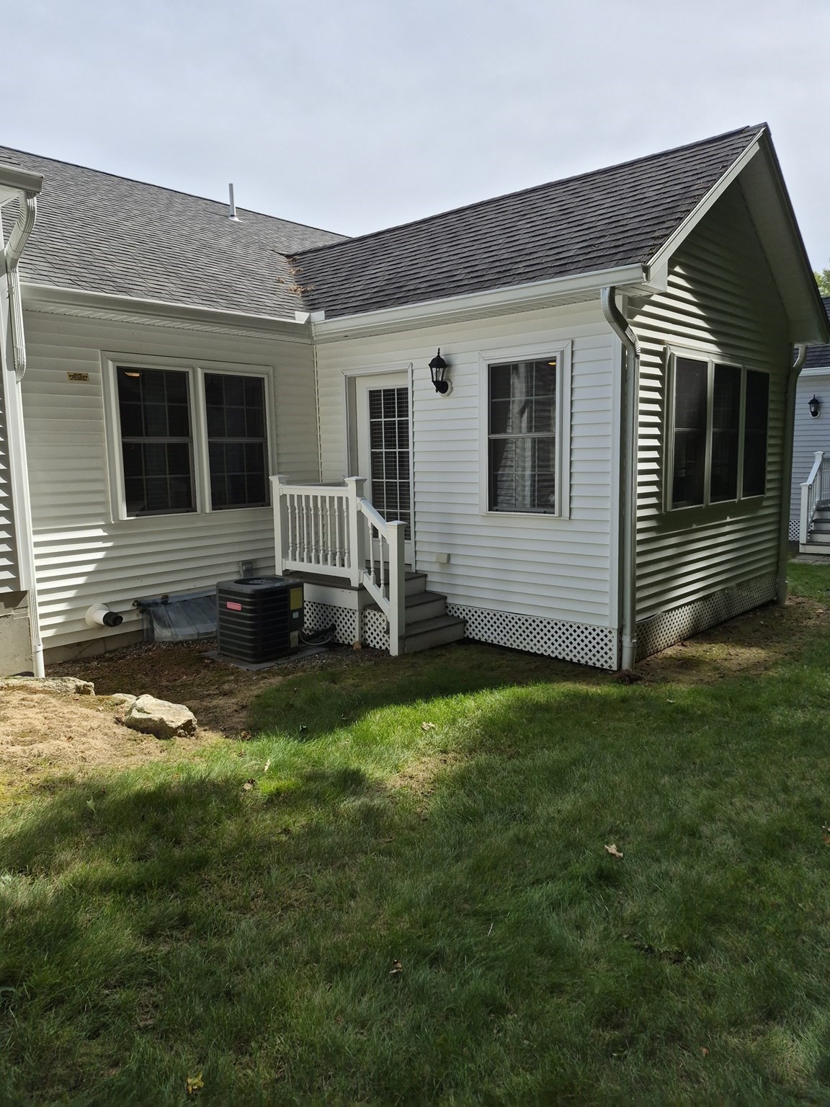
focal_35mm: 23
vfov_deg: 73.9
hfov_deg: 58.9
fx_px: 735
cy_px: 554
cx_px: 415
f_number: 1.8
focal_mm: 5.4
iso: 80
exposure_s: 1/6896
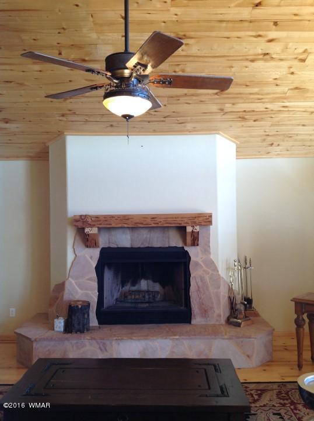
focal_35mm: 35
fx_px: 424
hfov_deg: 40.6
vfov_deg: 52.7
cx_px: 157
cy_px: 210
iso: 50
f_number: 2.4
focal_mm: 4.28
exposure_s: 1/24
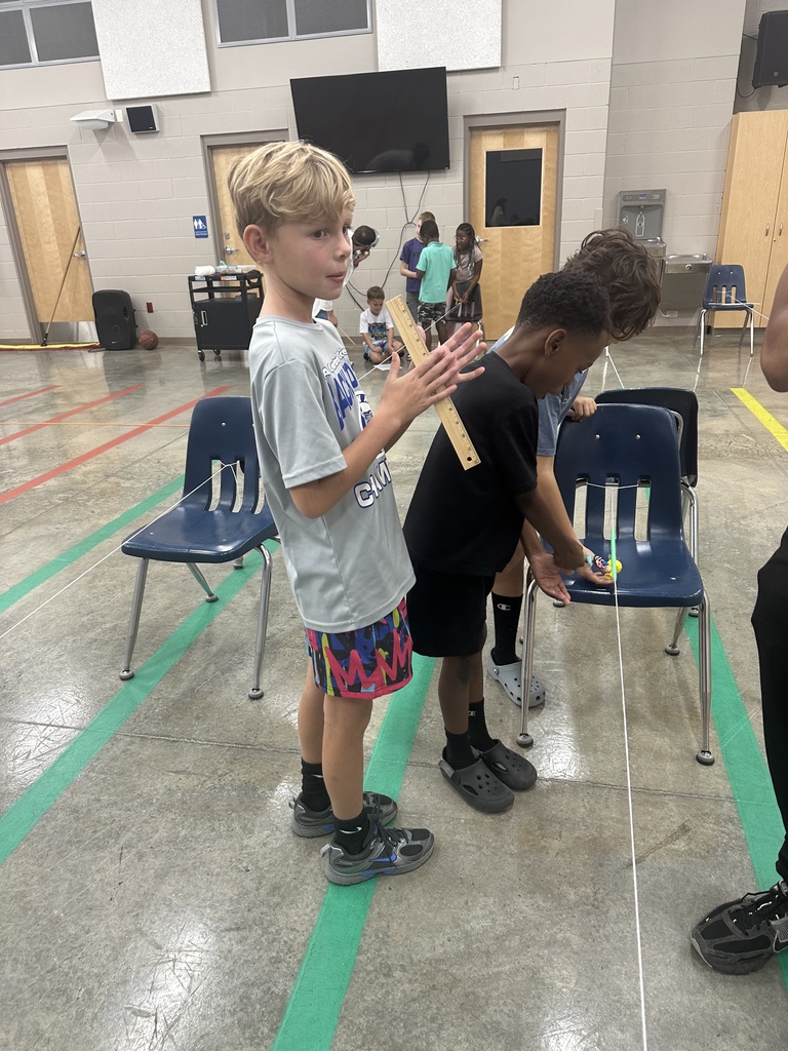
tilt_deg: -22.5
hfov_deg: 56.8
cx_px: 394
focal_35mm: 24
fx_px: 728
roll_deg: +1.3
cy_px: 526
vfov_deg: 71.6
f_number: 1.78
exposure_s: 1/60
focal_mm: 6.86
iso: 160
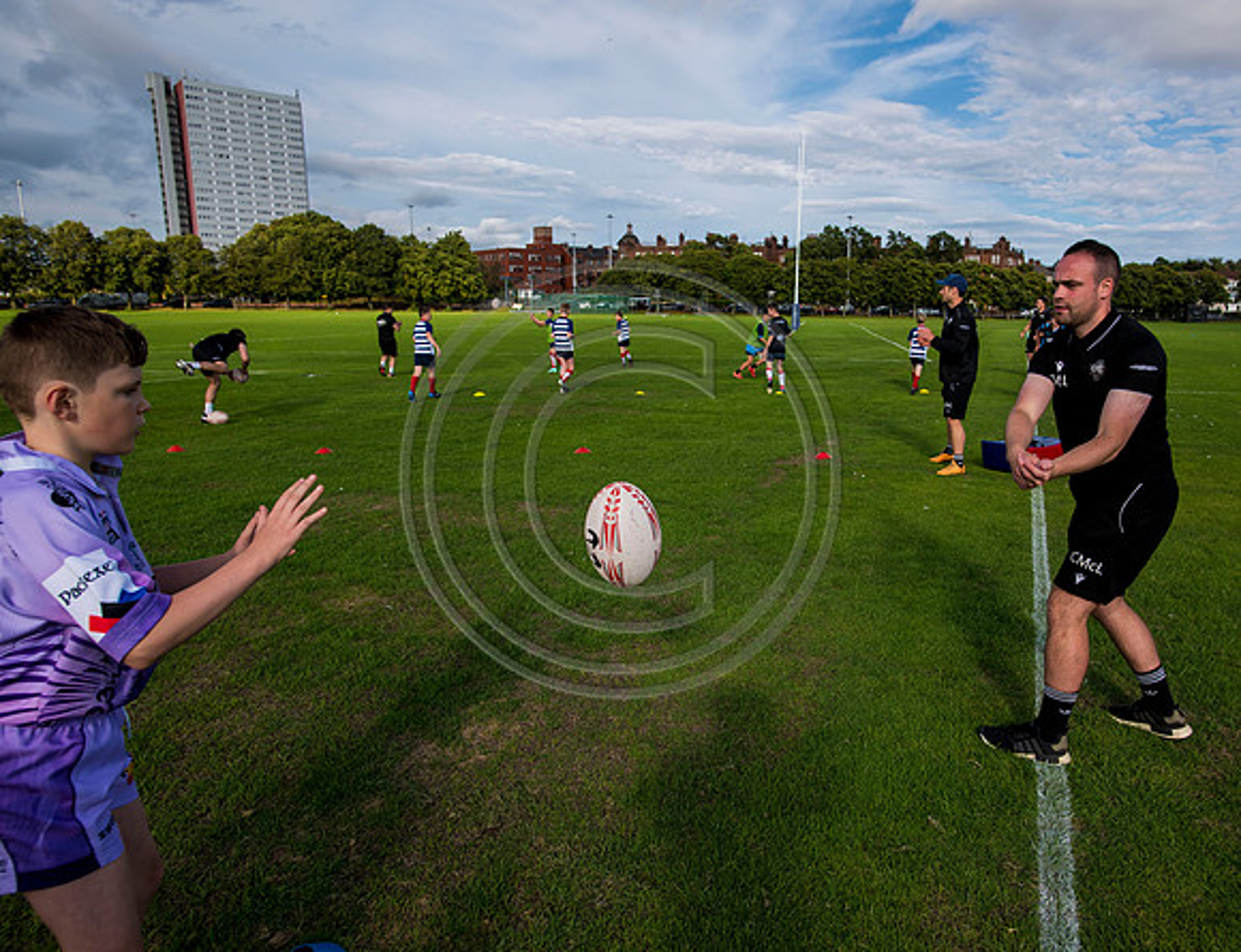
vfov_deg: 61.9
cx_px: 714
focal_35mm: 22
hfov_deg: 75.6
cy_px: 476
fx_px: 793
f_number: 4
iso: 250
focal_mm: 20
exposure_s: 1/2000
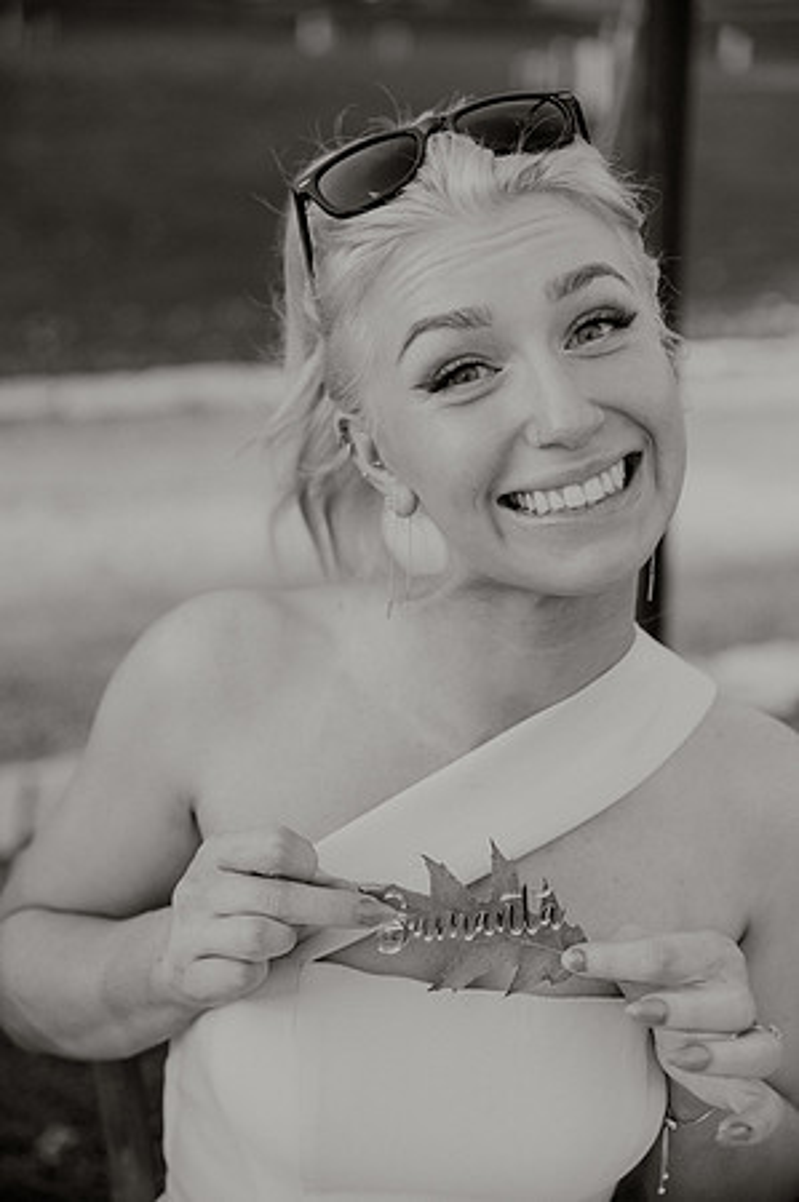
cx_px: 400
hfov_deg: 21.9
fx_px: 2069
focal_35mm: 62
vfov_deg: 32.4
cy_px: 601
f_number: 2.8
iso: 640
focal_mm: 62
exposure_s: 1/2500
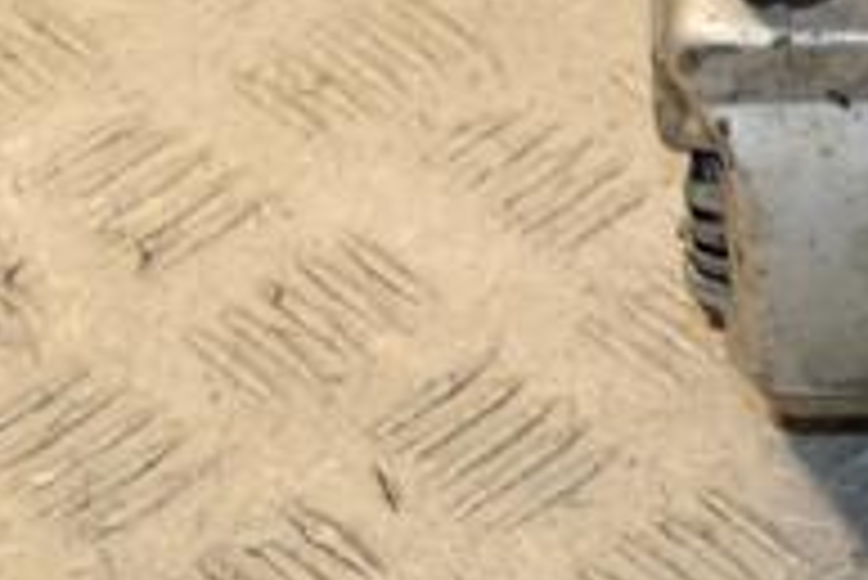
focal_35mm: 224
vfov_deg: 6.1
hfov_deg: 9.0
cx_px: 1223
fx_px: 5405
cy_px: -126
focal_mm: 48
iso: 800
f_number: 7.1
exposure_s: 1/200
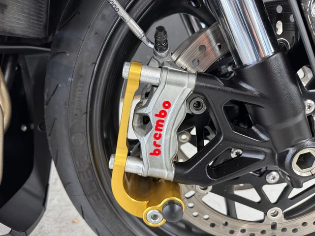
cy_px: 118
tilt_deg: -25.8
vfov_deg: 56.8
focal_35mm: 24
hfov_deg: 71.6
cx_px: 158
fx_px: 218
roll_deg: +3.6
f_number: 1.78
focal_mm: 6.76
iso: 500
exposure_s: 1/50
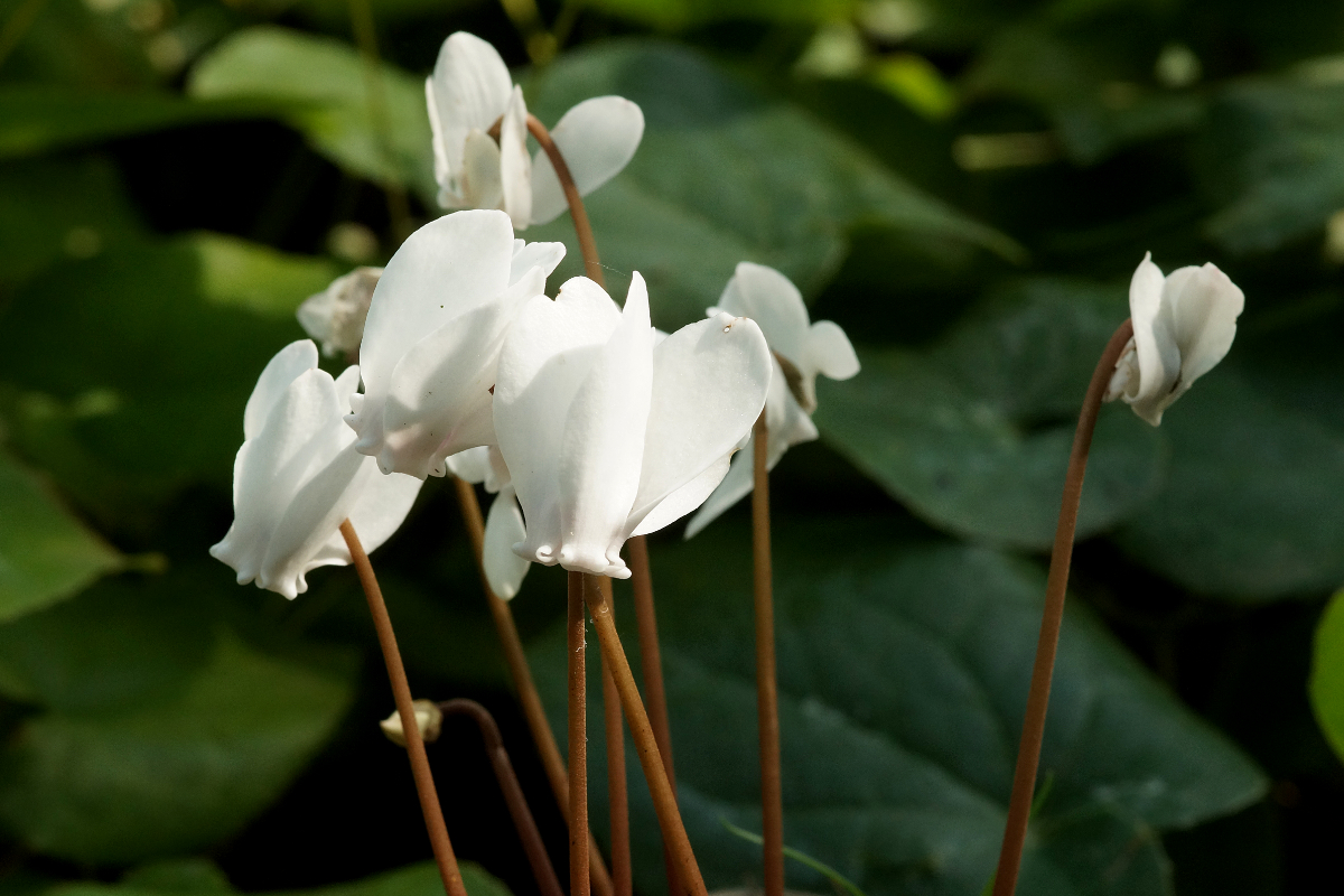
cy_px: 448
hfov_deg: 13.7
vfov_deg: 9.1
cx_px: 672
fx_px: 5600
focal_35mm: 150
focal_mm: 100
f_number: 10
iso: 640
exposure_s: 1/160
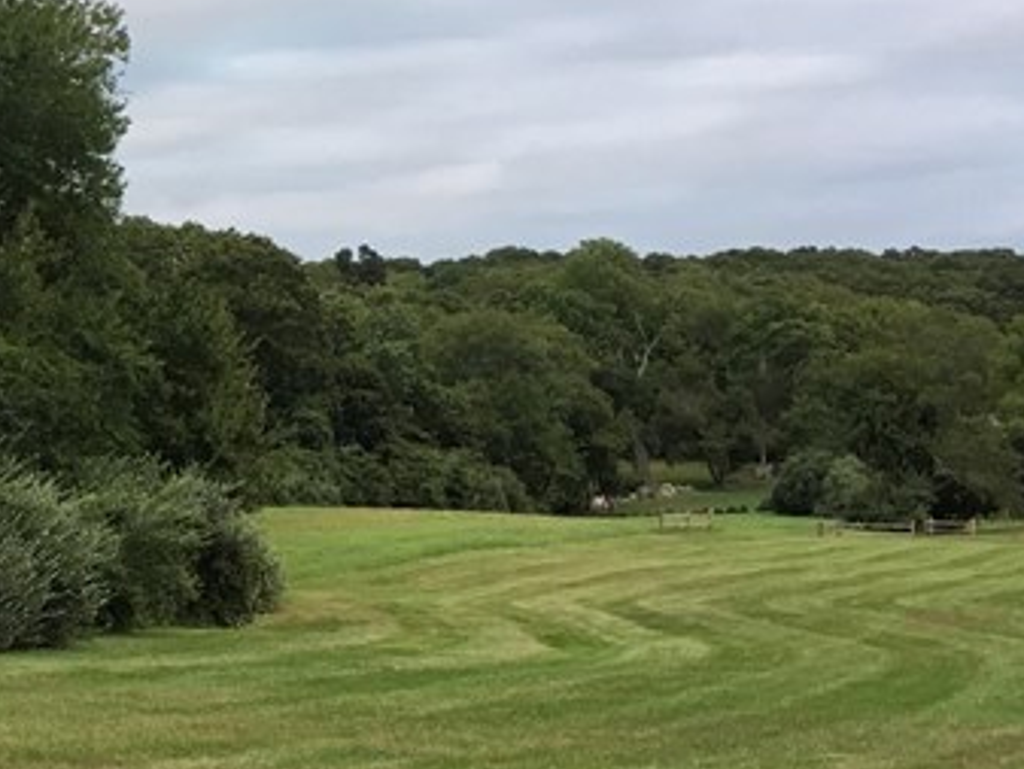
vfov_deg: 16.8
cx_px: -261
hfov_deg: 20.5
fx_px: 2604
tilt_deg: +5.4
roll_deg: -0.9
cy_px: 407
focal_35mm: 88
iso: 25
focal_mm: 4.15
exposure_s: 1/30
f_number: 2.2
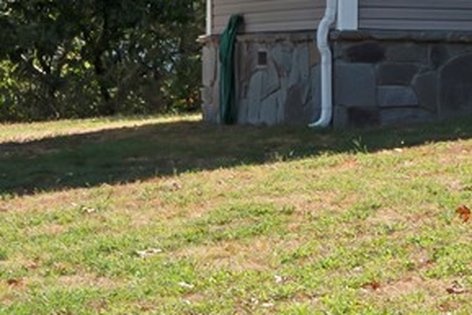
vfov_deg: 8.0
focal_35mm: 170
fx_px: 2235
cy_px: 50
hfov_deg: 10.0
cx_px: 1261
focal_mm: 24.2
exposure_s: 1/320
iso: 200
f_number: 8
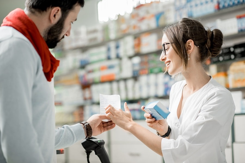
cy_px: 82
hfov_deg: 23.9
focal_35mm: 85
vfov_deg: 16.1
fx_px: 578
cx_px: 122
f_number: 2.2
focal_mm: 85
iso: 320
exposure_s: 1/200
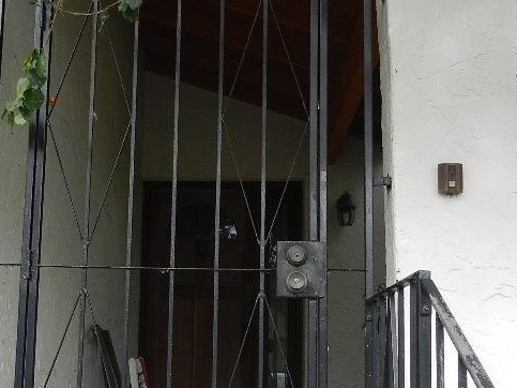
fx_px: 791
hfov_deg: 36.0
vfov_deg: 27.3
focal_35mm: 53
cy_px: 260
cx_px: 193
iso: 160
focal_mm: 4.5
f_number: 3.5
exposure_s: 1/250
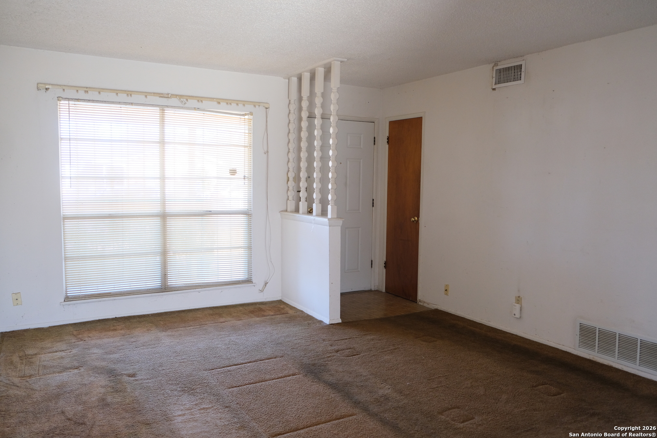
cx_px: 328
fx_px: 493
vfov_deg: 47.9
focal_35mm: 27
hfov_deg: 67.4
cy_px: 219
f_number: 2.8
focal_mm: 18
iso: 1000
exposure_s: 1/60
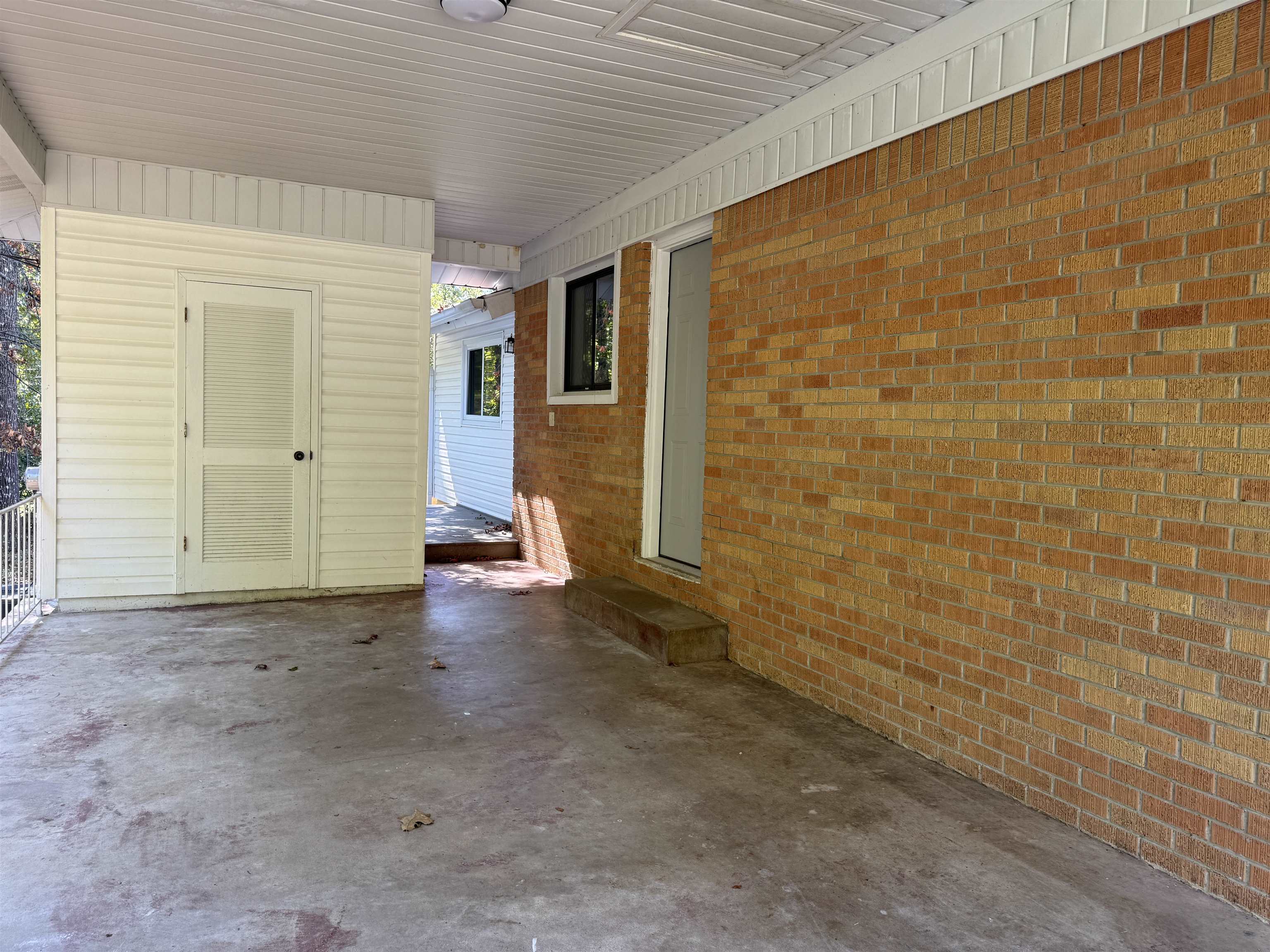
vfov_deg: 56.8
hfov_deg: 71.6
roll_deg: -2.3
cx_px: 635
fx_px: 881
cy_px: 476
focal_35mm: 24
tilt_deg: -3.2
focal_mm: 6.76
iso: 64
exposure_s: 1/121
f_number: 1.78
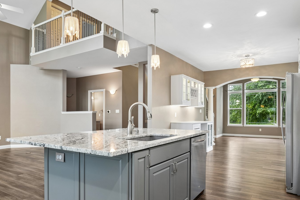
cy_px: 112
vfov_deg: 51.2
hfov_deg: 71.4
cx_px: 139
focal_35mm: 25
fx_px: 208
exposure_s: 1/20
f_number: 9
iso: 800
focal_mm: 20
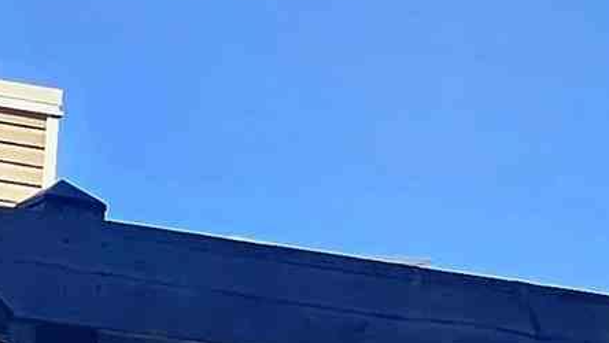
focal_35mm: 98
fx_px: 1583
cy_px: 746
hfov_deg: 18.7
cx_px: -359
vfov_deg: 10.9
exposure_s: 1/625
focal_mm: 2.2
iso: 50
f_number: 2.2
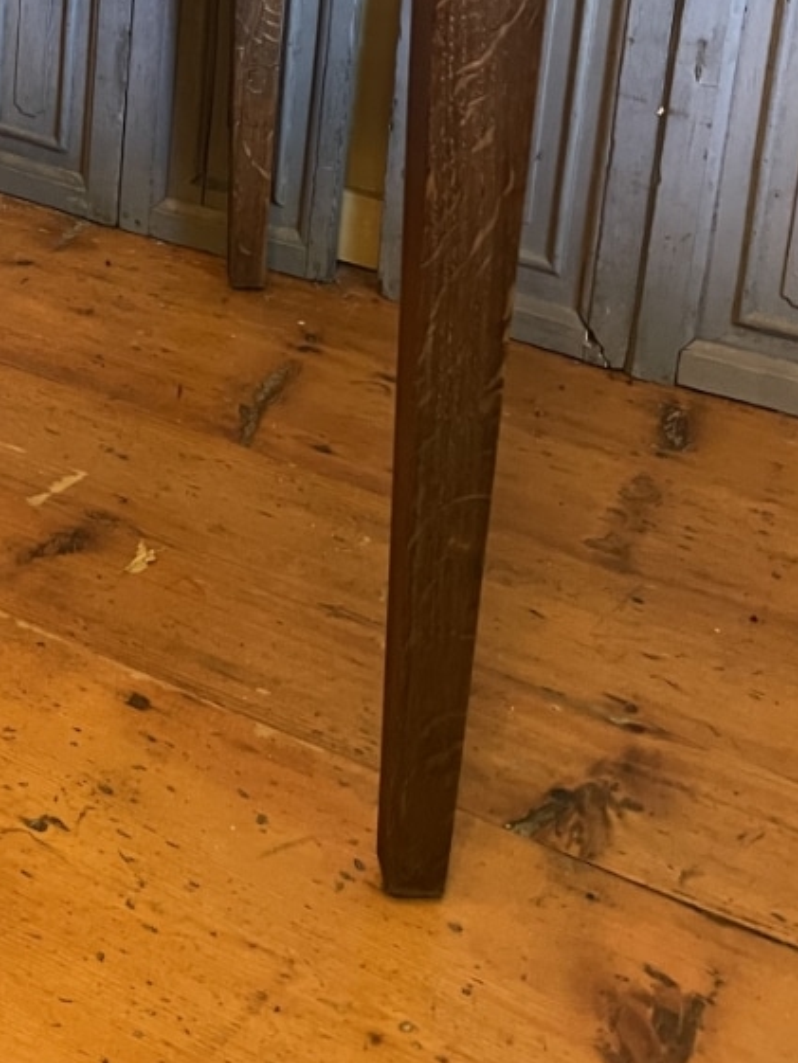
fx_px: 1721
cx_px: 24
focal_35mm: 56
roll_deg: -0.8
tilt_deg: -15.7
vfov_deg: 31.3
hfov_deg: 25.0
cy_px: -48
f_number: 1.6
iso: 500
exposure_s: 1/25
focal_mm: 4.2
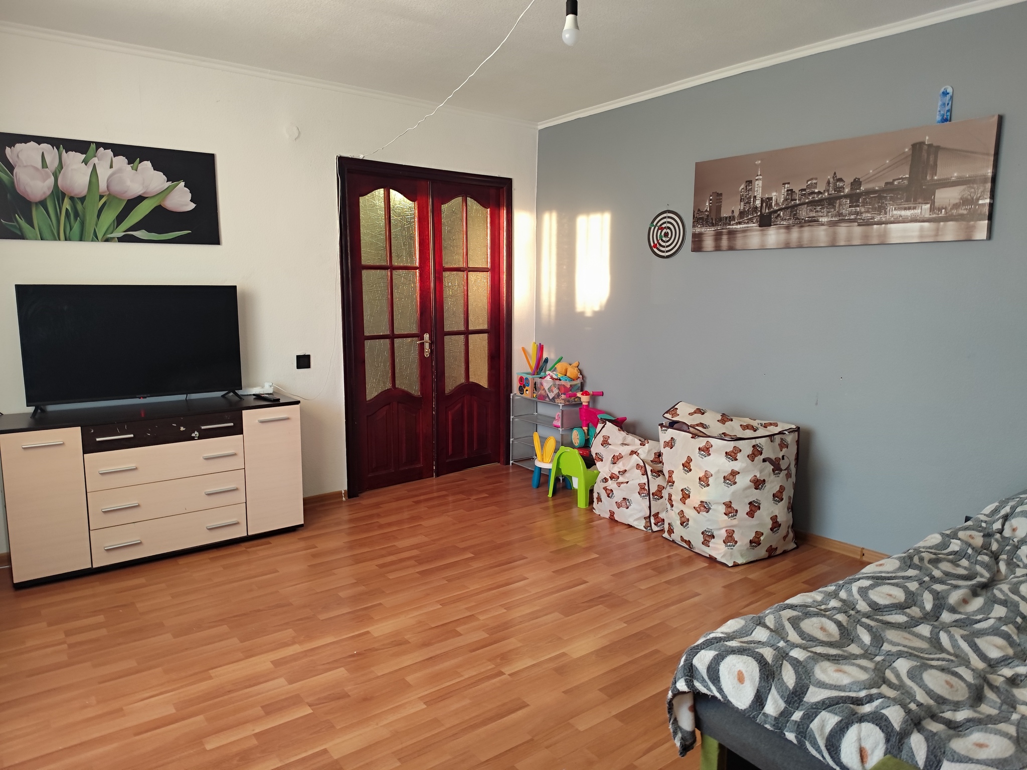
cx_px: 514
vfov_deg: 58.9
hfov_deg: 73.9
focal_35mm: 23
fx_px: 682
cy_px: 385
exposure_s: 1/30
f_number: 1.65
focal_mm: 6.19
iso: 1250
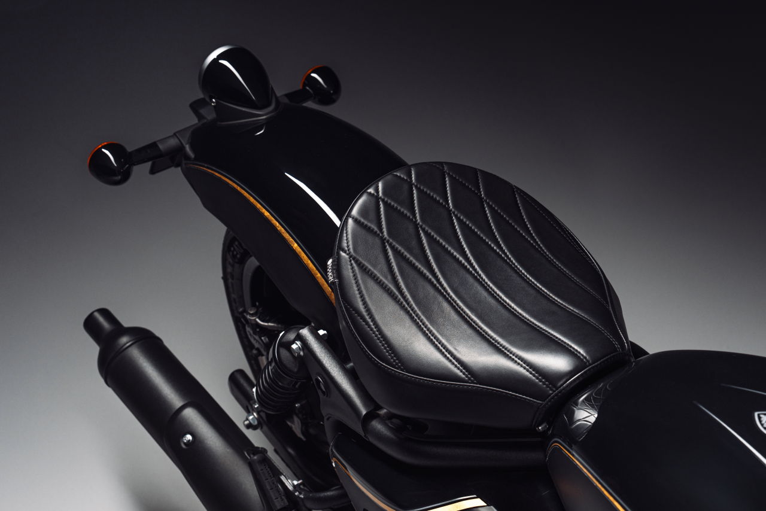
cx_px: 383
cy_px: 256
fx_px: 1213
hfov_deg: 35.0
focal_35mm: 57
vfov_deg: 23.8
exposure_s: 2
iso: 250
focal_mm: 57
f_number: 7.1
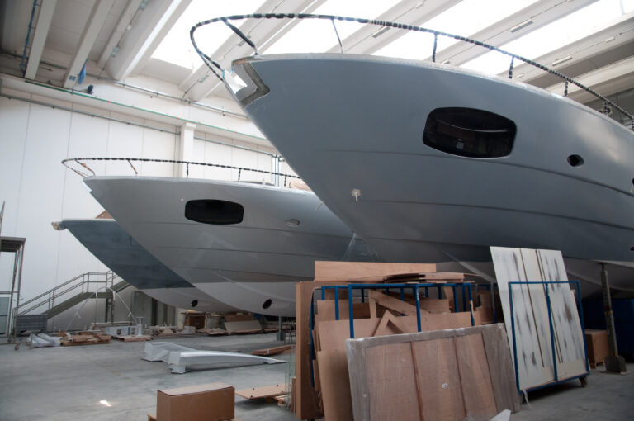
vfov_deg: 53.0
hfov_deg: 73.8
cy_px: 210
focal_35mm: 24
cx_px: 317
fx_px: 422
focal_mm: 16
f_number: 4.5
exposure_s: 1/80
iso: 800
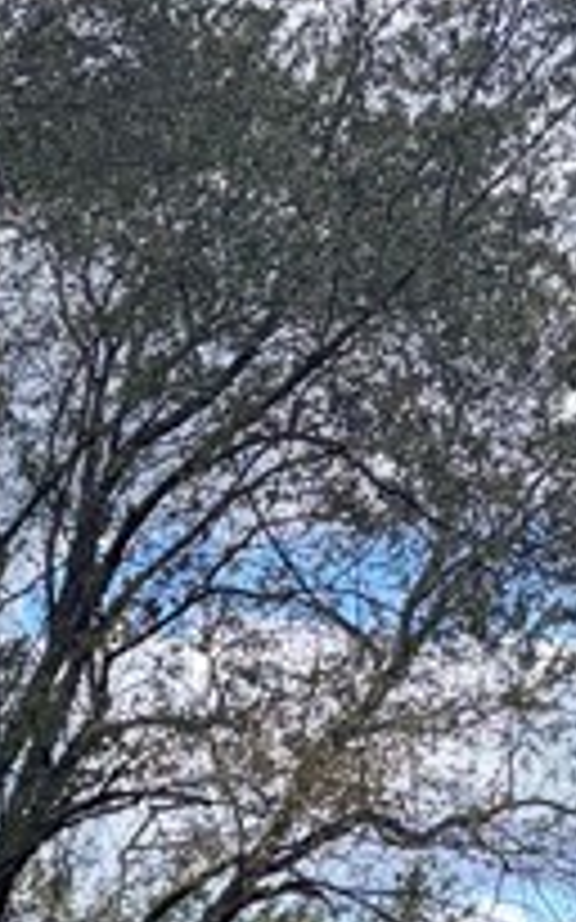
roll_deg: +1.0
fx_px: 3469
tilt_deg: -4.0
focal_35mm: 138
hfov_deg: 9.1
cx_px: -482
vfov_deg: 13.9
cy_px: 1516
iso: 64
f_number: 1.6
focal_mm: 5.96
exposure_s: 1/1016
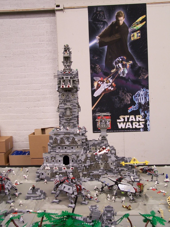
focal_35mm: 51
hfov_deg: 28.6
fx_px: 334
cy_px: 114
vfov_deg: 37.5
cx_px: 85
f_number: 3
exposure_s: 1/3
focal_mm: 8.5
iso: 80
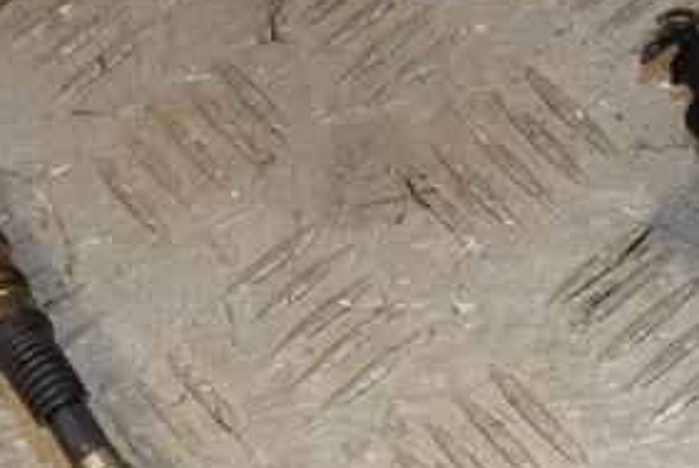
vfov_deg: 8.6
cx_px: 420
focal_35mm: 160
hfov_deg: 12.8
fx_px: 3110
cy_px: 344
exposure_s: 1/200
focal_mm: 50
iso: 800
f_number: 9
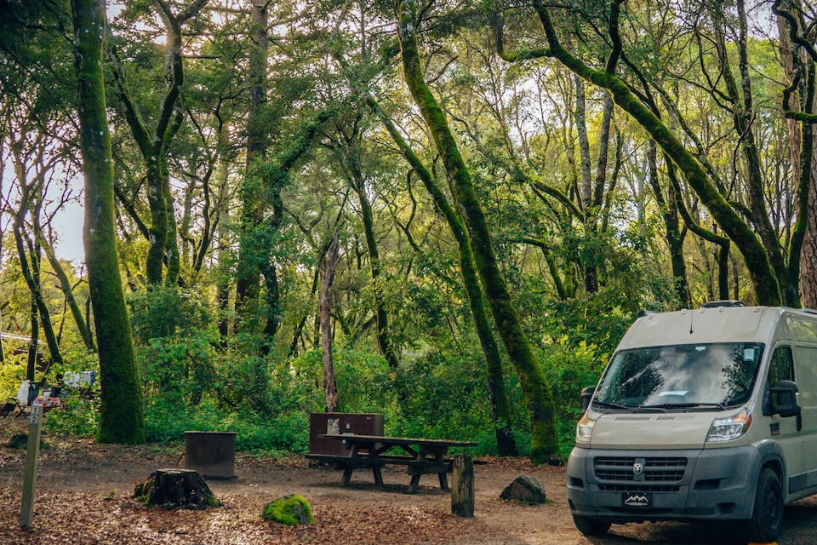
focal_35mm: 45
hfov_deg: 43.4
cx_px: 497
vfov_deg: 29.8
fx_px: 1021
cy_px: 308
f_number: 4
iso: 800
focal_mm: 24
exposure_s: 1/100
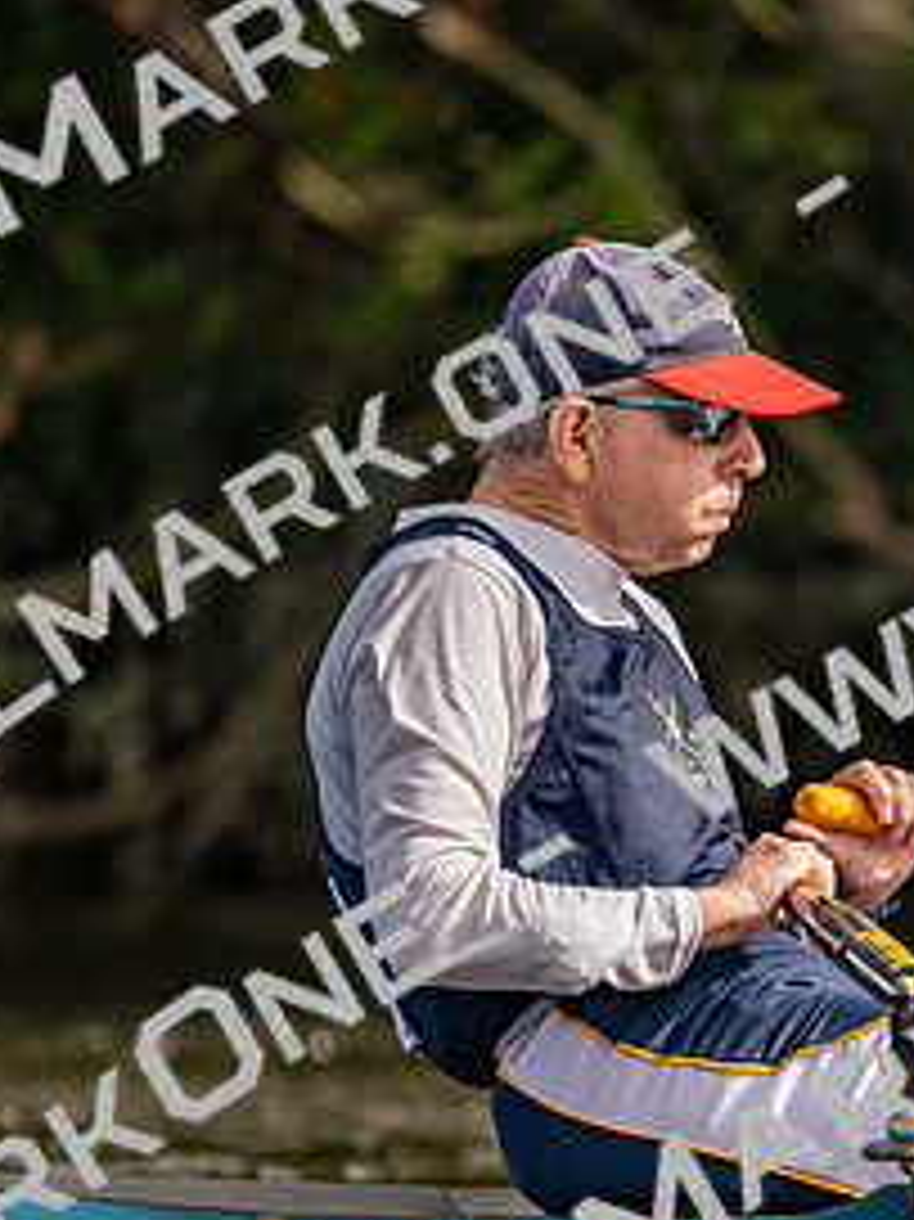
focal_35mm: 823
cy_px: 831
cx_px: 1202
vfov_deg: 2.4
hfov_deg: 1.8
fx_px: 28997
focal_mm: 400
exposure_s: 1/2000
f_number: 4.5
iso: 560
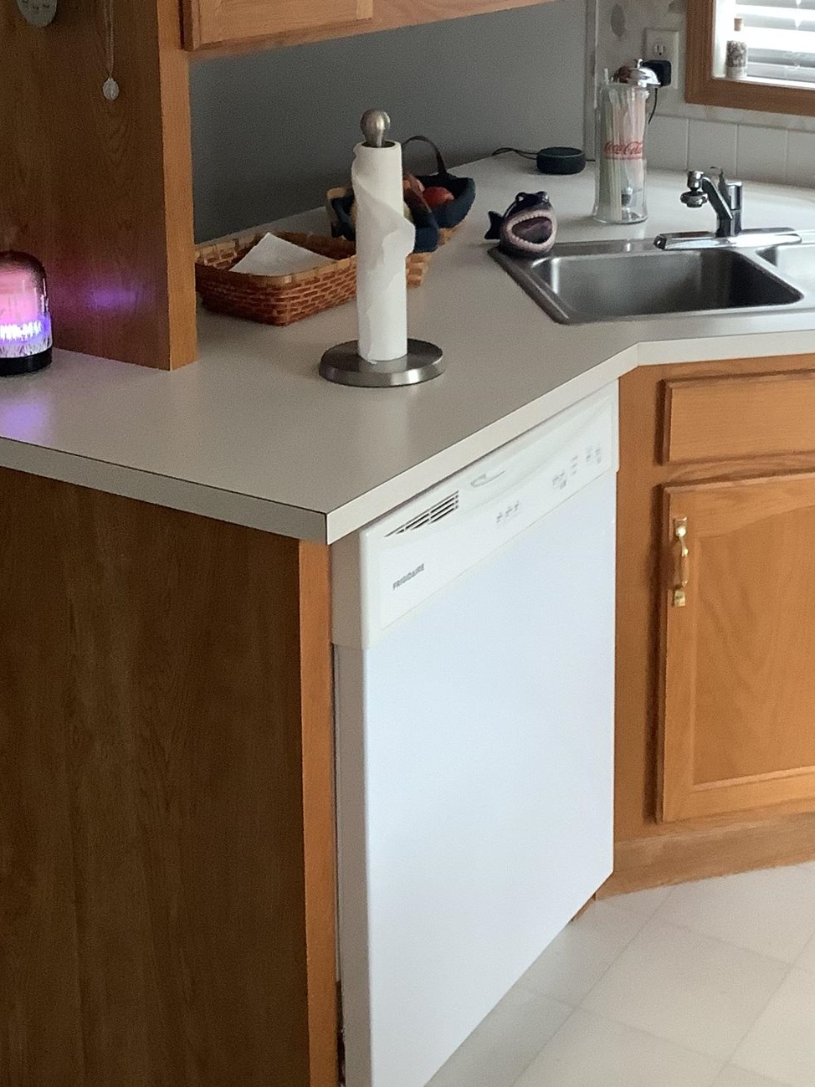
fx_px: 1727
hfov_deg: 26.0
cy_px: 201
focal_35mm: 55
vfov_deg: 33.8
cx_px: 667
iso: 160
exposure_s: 1/60
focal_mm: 3.3
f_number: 2.4
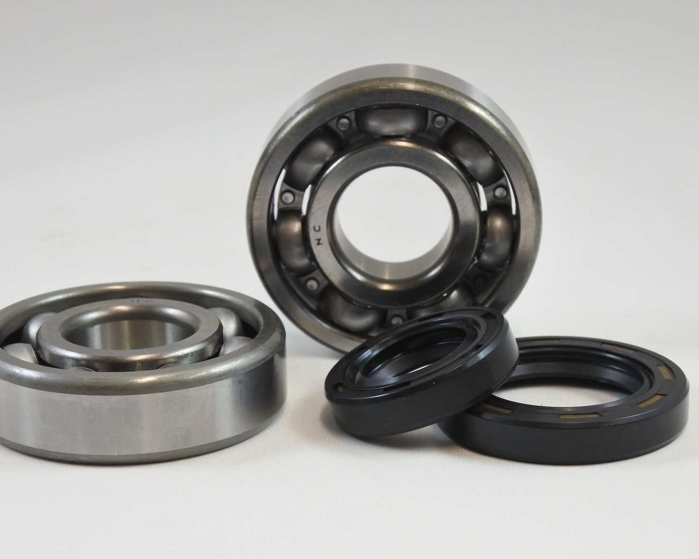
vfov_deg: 21.0
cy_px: 281
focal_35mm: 73
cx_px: 351
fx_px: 1510
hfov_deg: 26.1
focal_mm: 24
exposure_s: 1/125
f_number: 5
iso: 640
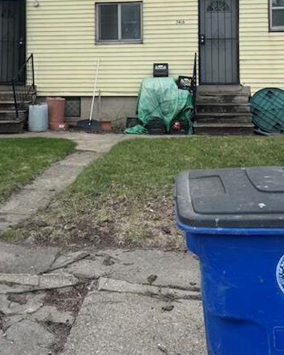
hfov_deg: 34.0
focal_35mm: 44
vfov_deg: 39.6
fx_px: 462
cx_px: 114
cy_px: 49
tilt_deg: +1.9
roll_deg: +1.6
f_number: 1.78
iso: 80
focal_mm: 6.76
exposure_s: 1/2415
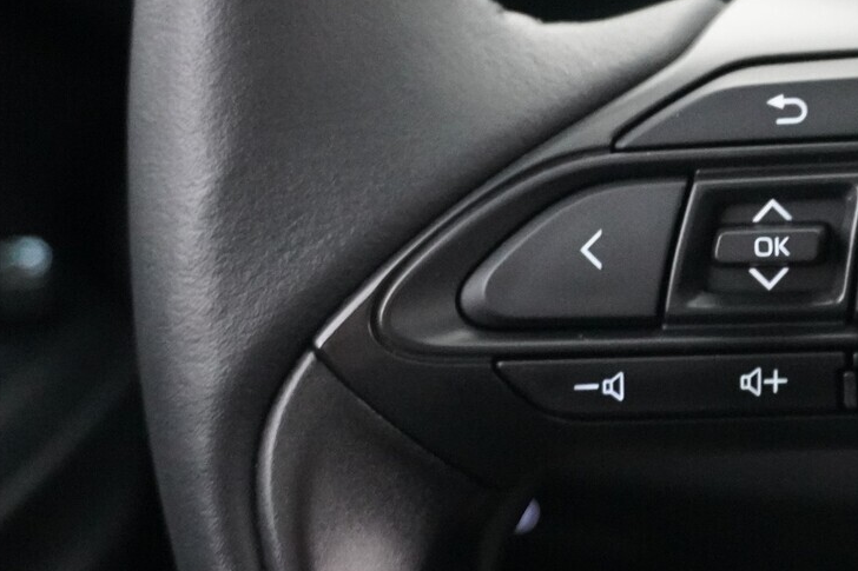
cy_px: 218
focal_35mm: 70
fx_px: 1671
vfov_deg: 19.4
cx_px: 904
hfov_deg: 26.8
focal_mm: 21
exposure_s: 1/15
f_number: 4
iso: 6400
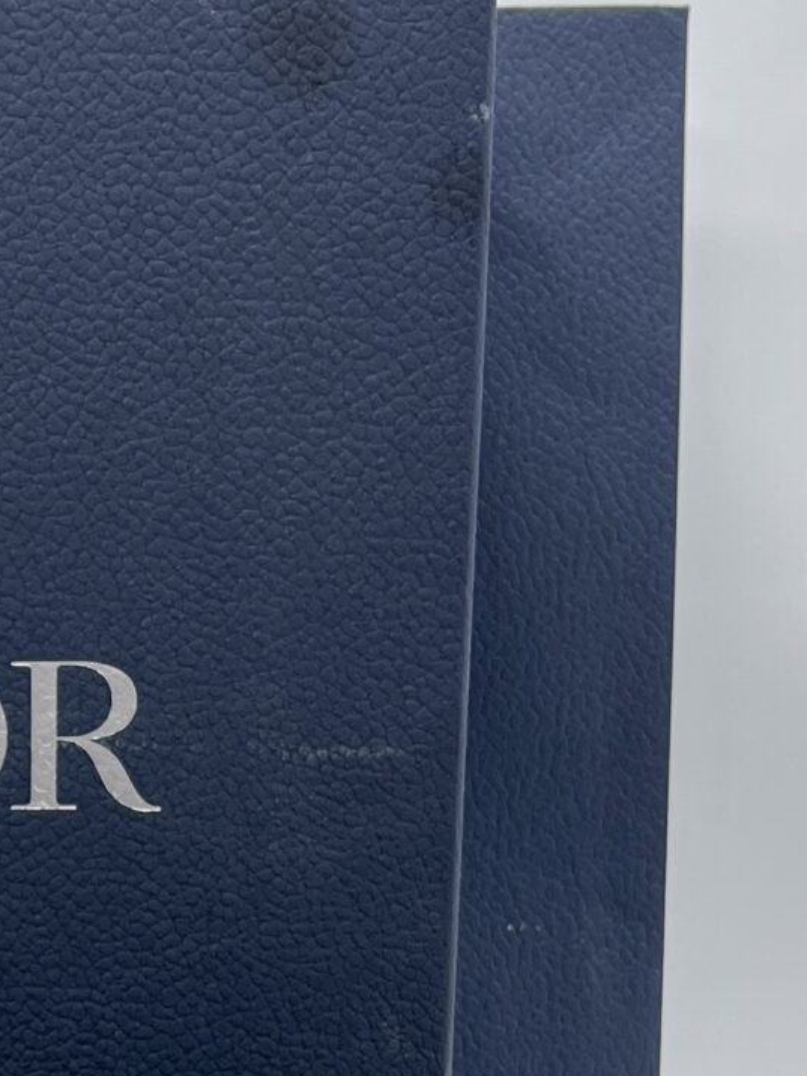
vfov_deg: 20.1
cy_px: 1190
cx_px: -92
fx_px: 2891
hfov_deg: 15.5
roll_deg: +0.2
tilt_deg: -14.2
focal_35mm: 93
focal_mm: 5.7
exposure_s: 1/100
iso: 50
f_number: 1.5
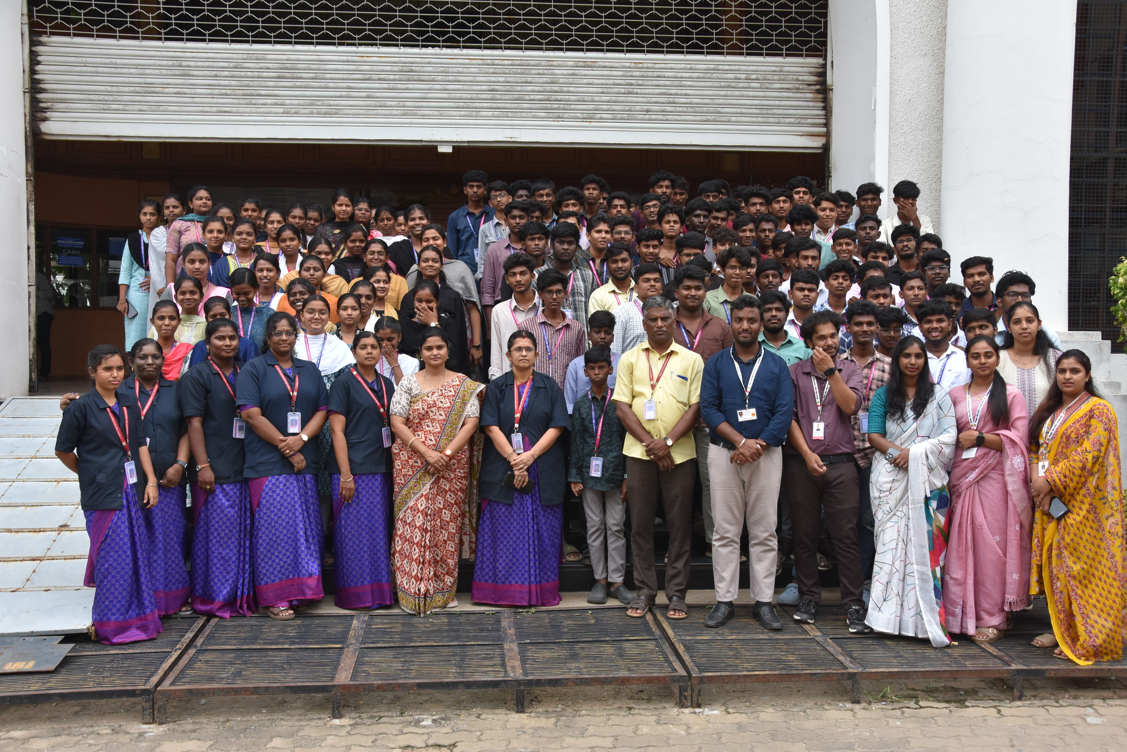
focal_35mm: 38
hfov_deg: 51.3
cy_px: 376
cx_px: 564
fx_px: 1174
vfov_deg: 35.5
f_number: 8
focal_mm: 25
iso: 500
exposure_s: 1/500
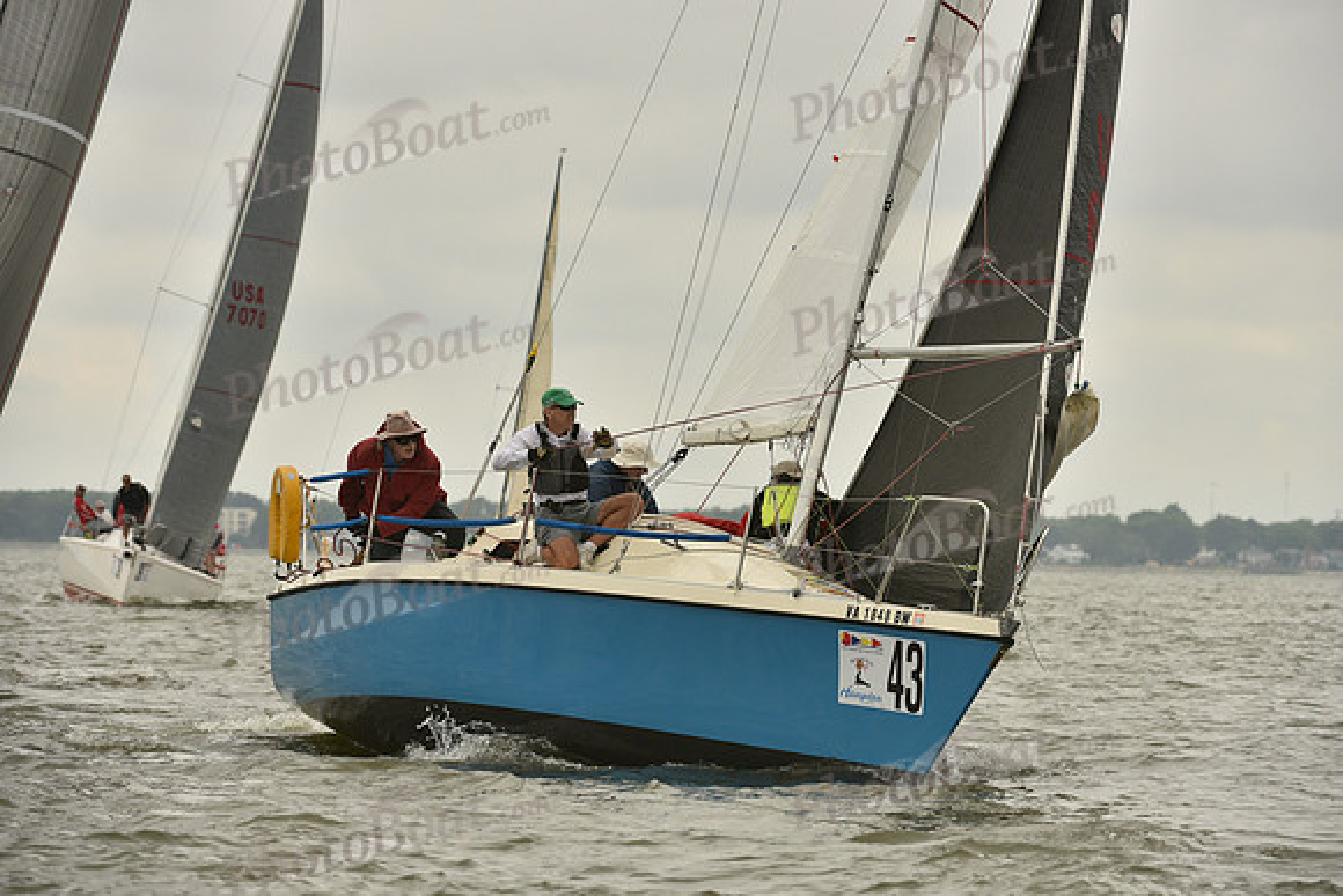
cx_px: 672
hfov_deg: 7.6
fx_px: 10074
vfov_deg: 5.1
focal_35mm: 270
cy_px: 448
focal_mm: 270
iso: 400
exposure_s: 1/800
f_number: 9
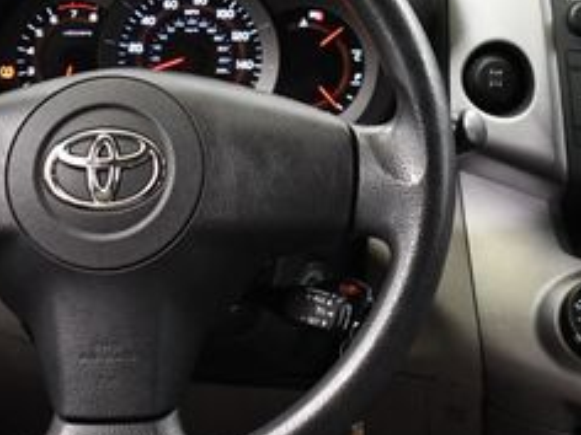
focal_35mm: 94
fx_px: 1578
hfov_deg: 20.7
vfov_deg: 15.7
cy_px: 167
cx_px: 451
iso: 3200
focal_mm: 24
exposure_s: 1/100
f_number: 3.8
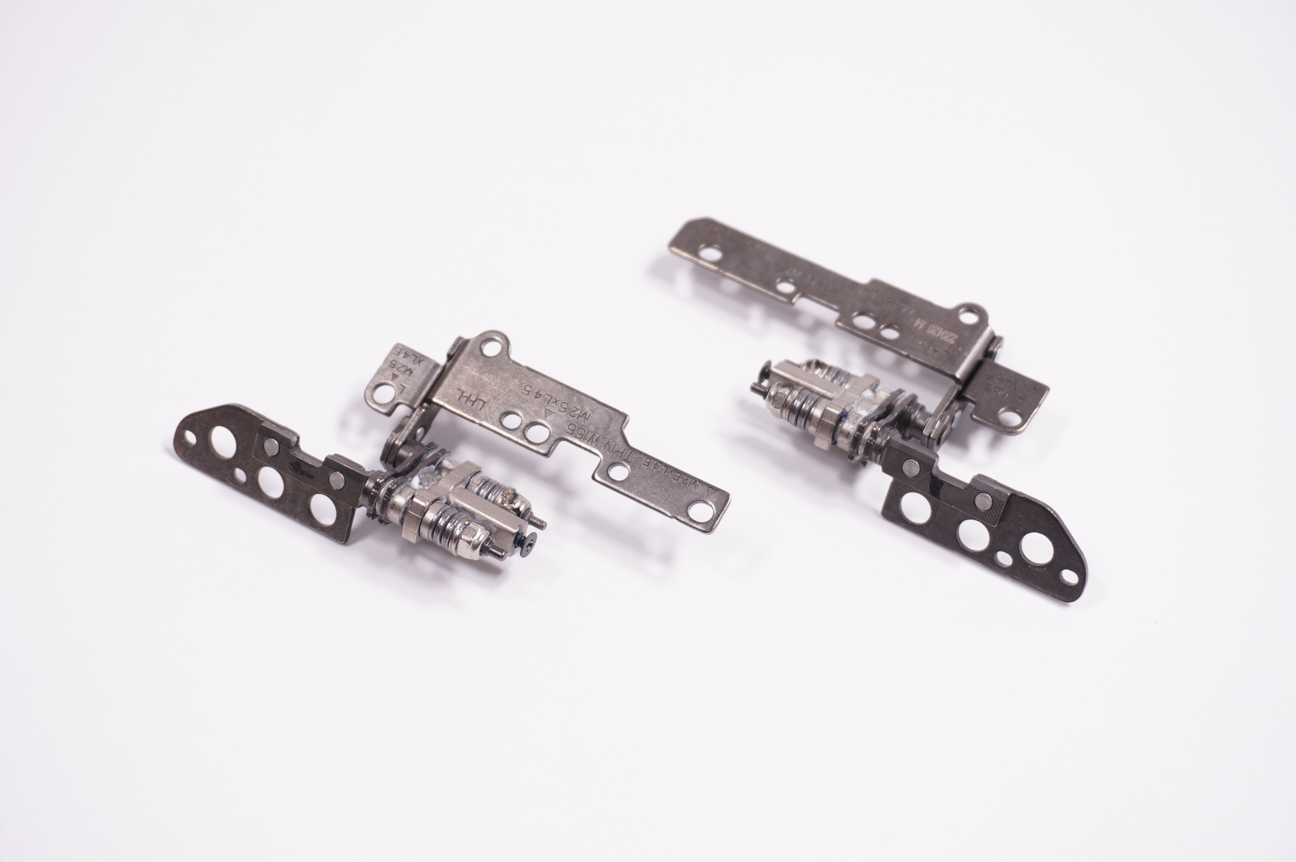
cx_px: 648
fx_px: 1996
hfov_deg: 36.0
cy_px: 431
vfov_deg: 24.4
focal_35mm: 56
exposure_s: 1/200
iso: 400
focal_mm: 37
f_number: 5.6
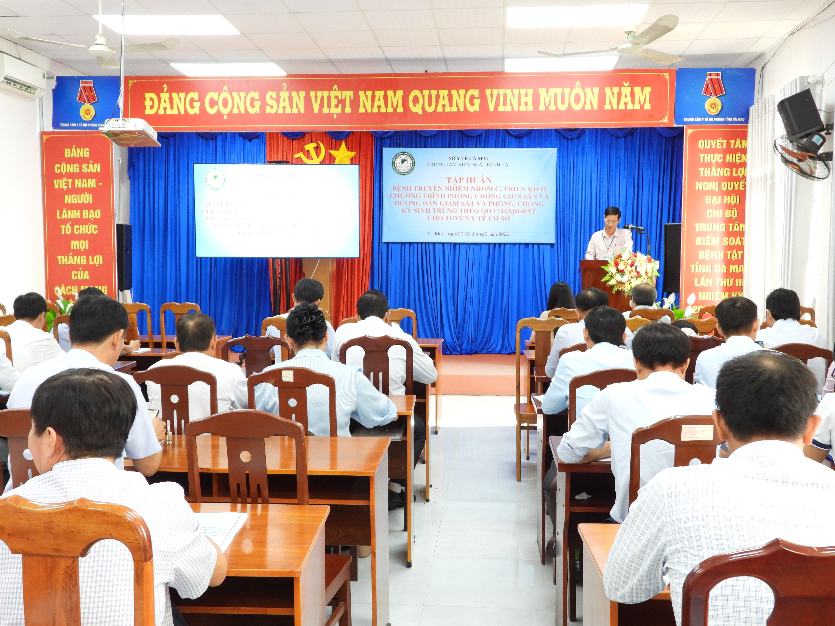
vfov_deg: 40.7
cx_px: 418
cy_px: 313
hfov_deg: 52.6
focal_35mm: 35
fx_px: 844
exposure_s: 1/30
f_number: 3.2
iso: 400
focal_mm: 6.3
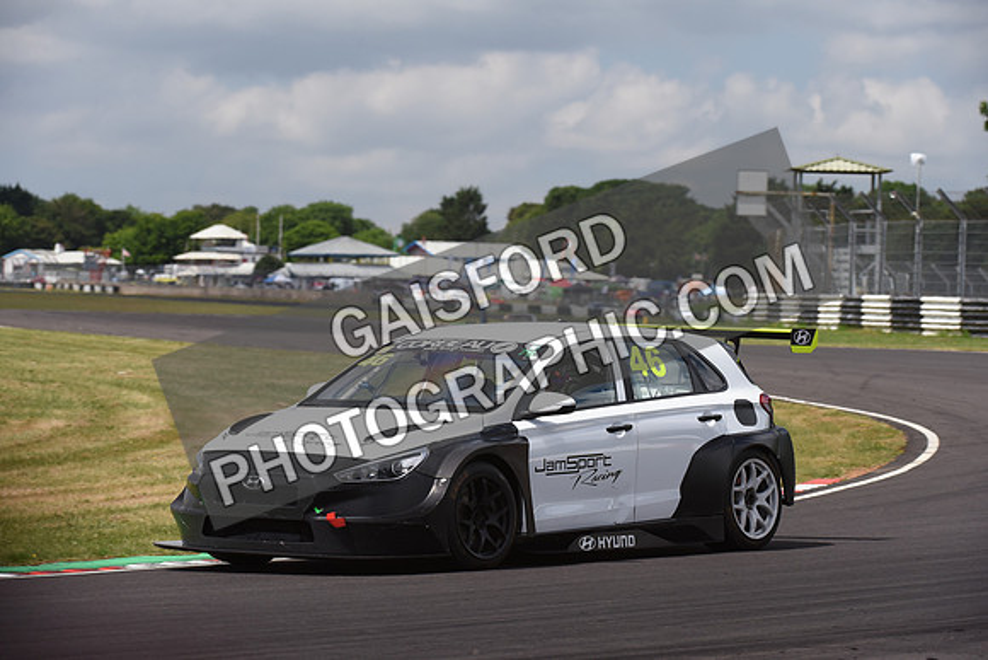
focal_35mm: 200
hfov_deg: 10.3
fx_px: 5490
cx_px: 494
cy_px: 330
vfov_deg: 6.9
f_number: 8
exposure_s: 1/1000
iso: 1100
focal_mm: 200
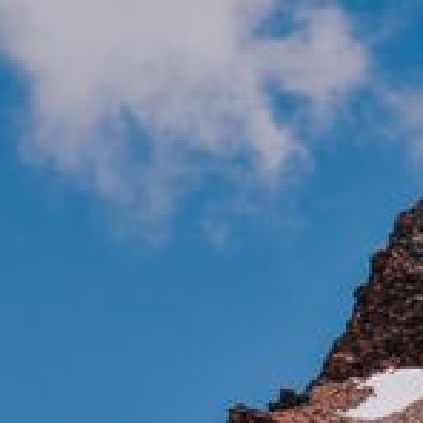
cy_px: 244
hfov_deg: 2.3
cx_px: 520
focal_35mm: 752
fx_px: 10396
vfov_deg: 2.3
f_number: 5.6
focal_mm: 170
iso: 100
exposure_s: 1/1600
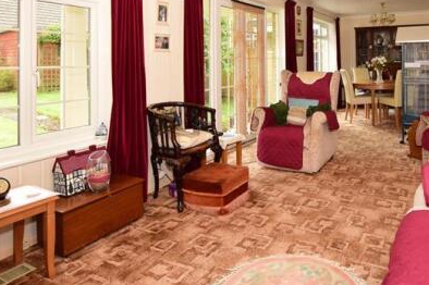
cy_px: 68
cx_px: 293
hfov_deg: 69.1
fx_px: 298
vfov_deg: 49.0
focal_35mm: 25
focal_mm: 10
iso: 200
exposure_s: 1/100
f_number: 5
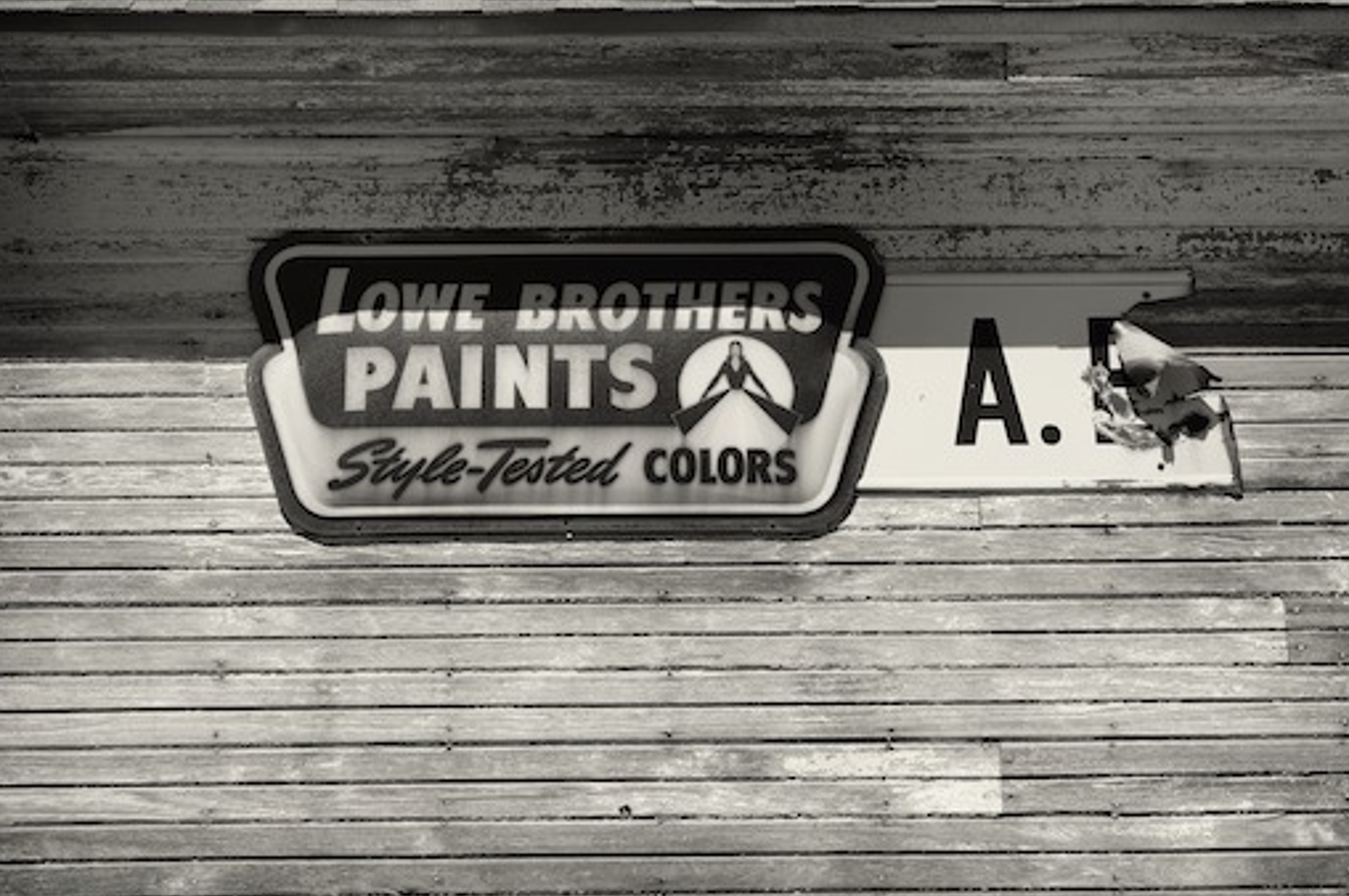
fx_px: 2657
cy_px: 376
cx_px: 724
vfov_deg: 19.1
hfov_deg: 28.5
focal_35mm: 71
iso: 400
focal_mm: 60
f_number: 11
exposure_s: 1/500
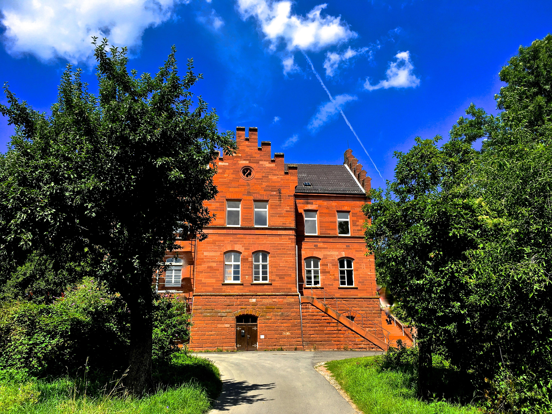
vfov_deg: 48.2
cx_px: 276
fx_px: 462
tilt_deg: +15.4
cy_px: 207
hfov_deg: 61.7
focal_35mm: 29
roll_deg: +1.2
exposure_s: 1/1040
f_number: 2.2
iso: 25
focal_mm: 4.15
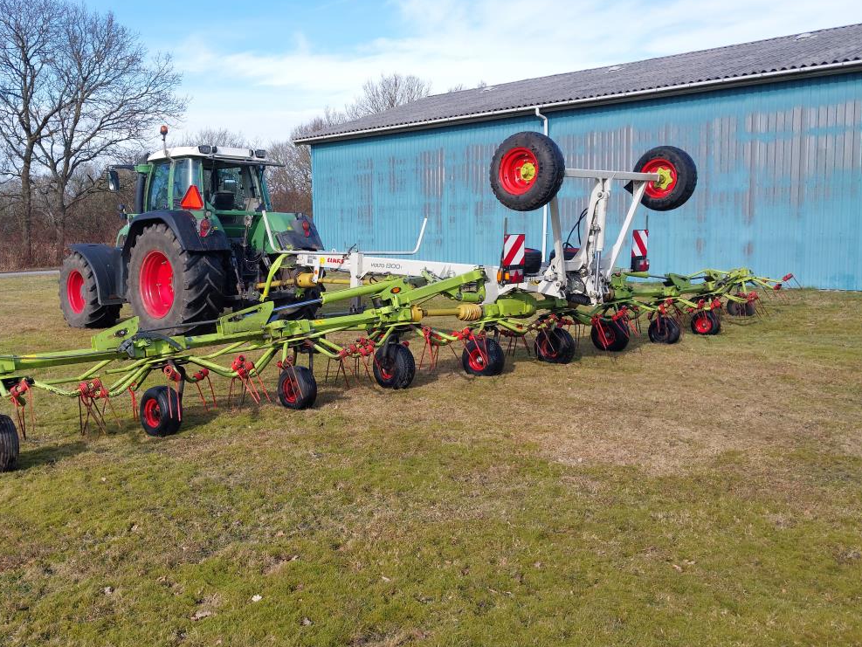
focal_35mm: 35
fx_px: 872
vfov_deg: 40.7
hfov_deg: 52.1
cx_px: 329
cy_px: 313
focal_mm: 4
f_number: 1.8
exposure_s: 1/365
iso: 20
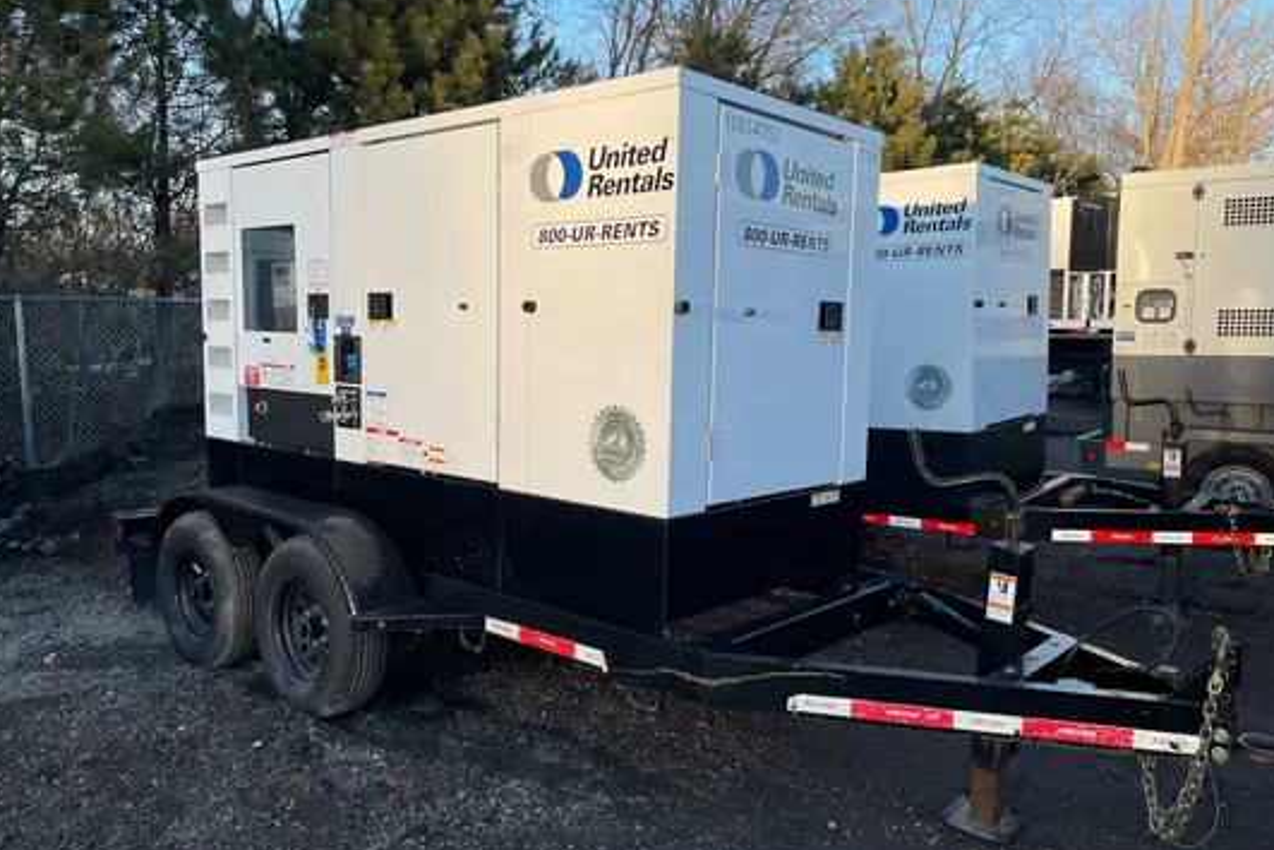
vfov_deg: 46.4
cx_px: 643
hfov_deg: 65.5
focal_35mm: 28
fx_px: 991
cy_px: 457
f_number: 1.6
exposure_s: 1/1052
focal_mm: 4.2
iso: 50
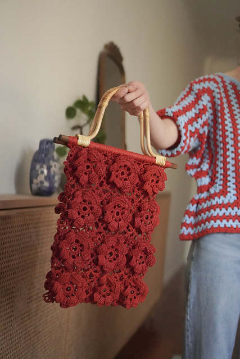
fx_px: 525
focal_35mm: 52
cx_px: 120
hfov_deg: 25.8
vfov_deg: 37.8
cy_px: 180
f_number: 1.8
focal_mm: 35
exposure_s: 1/4000
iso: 4000
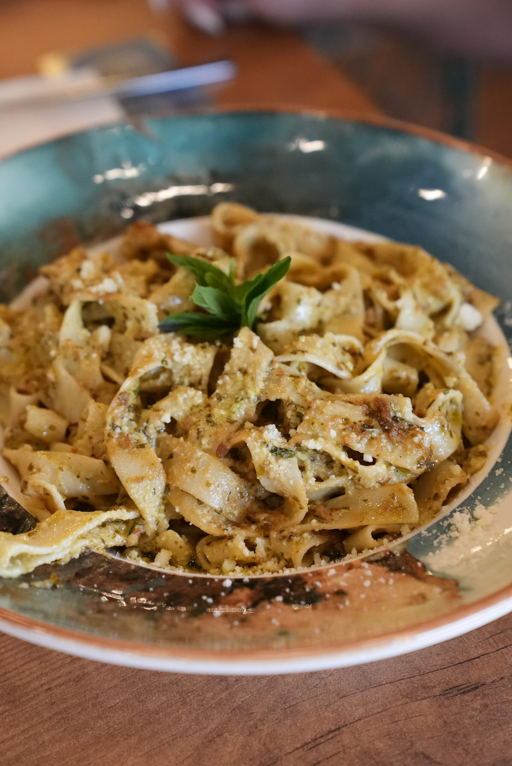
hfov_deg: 19.5
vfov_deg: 28.8
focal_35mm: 70
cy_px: 383
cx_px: 256
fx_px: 1491
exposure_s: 1/320
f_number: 4.5
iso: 10000
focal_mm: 70
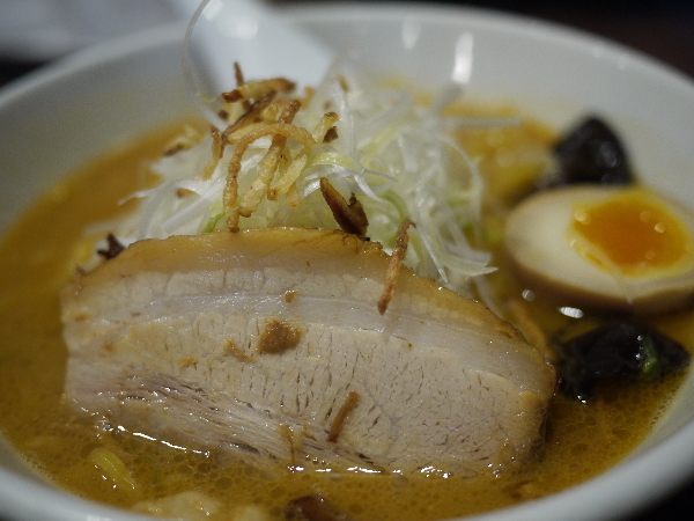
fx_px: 802
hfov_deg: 46.8
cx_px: 347
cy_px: 260
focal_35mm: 40
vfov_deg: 36.0
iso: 160
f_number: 1.7
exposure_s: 1/30
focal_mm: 20
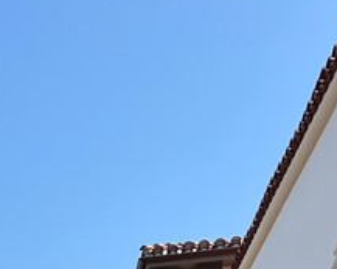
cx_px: -245
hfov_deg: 14.4
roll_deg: +1.7
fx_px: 1195
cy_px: 507
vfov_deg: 11.7
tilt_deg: +4.2
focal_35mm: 120
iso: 50
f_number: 1.5
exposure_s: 1/4274
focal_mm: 5.7
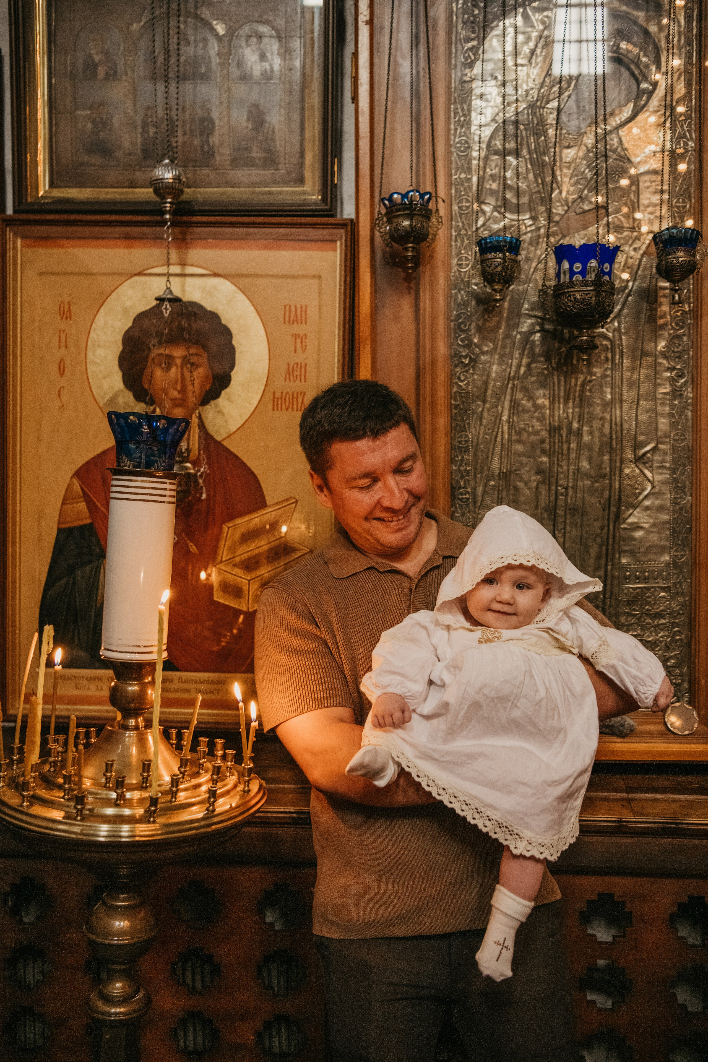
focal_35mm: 35
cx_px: 354
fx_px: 1032
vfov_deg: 54.4
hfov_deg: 37.9
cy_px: 531
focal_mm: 35
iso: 2500
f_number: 3.2
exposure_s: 1/160
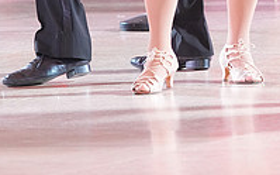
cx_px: 155
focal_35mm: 375
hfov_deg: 5.6
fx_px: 2859
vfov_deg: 3.5
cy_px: -192
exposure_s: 1/250
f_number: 4.5
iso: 2500
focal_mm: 126
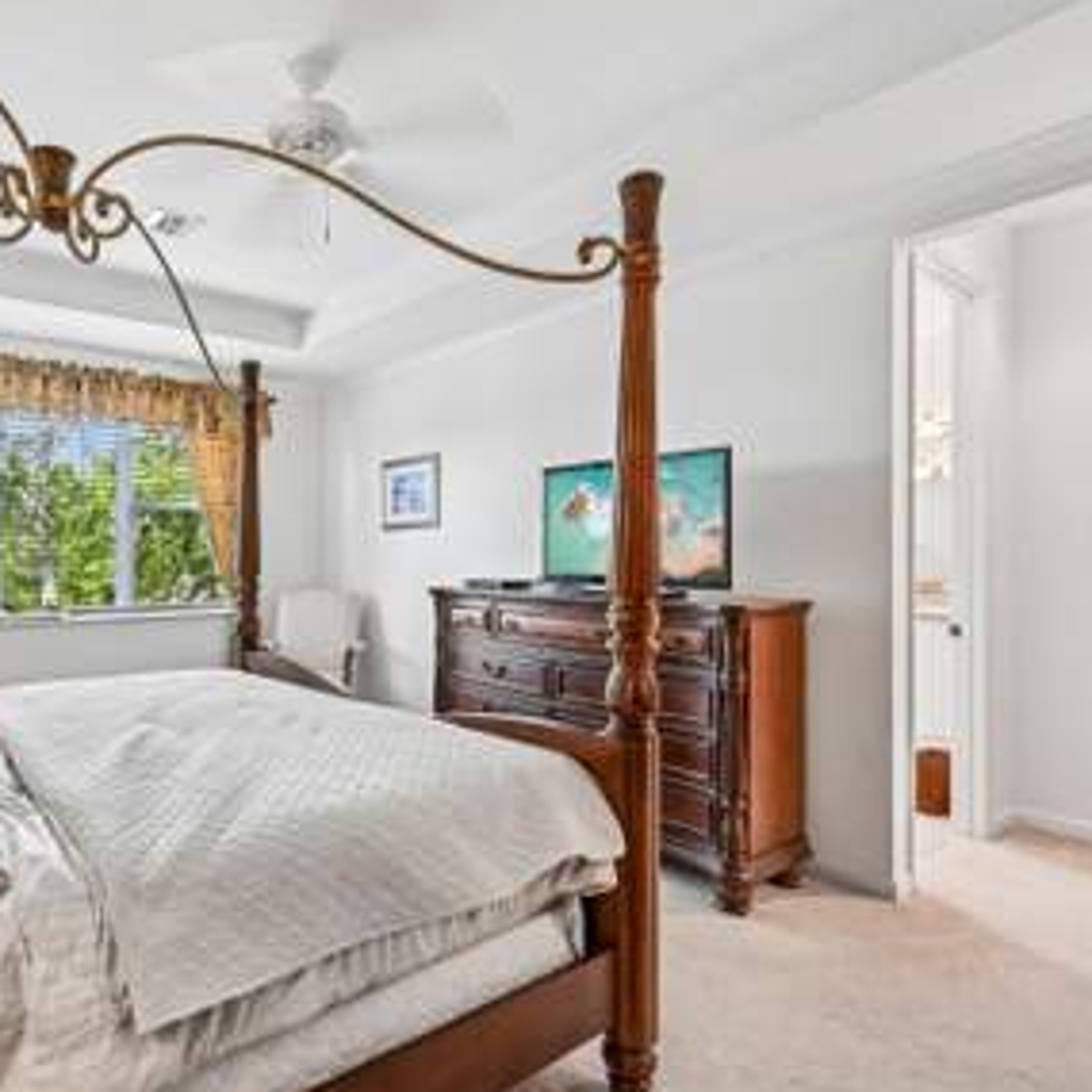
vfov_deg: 74.8
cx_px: 330
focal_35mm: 20
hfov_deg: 71.7
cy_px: 573
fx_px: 714
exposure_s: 1/100
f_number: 8
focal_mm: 14
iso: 3200
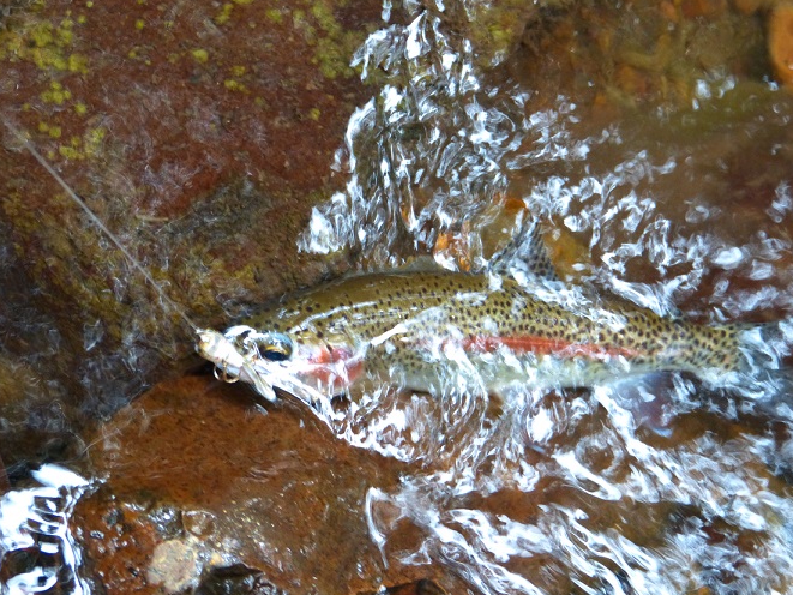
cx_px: 432
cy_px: 332
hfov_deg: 17.4
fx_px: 2589
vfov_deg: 13.1
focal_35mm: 113
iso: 400
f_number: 3.4
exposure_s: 1/25
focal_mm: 16.1
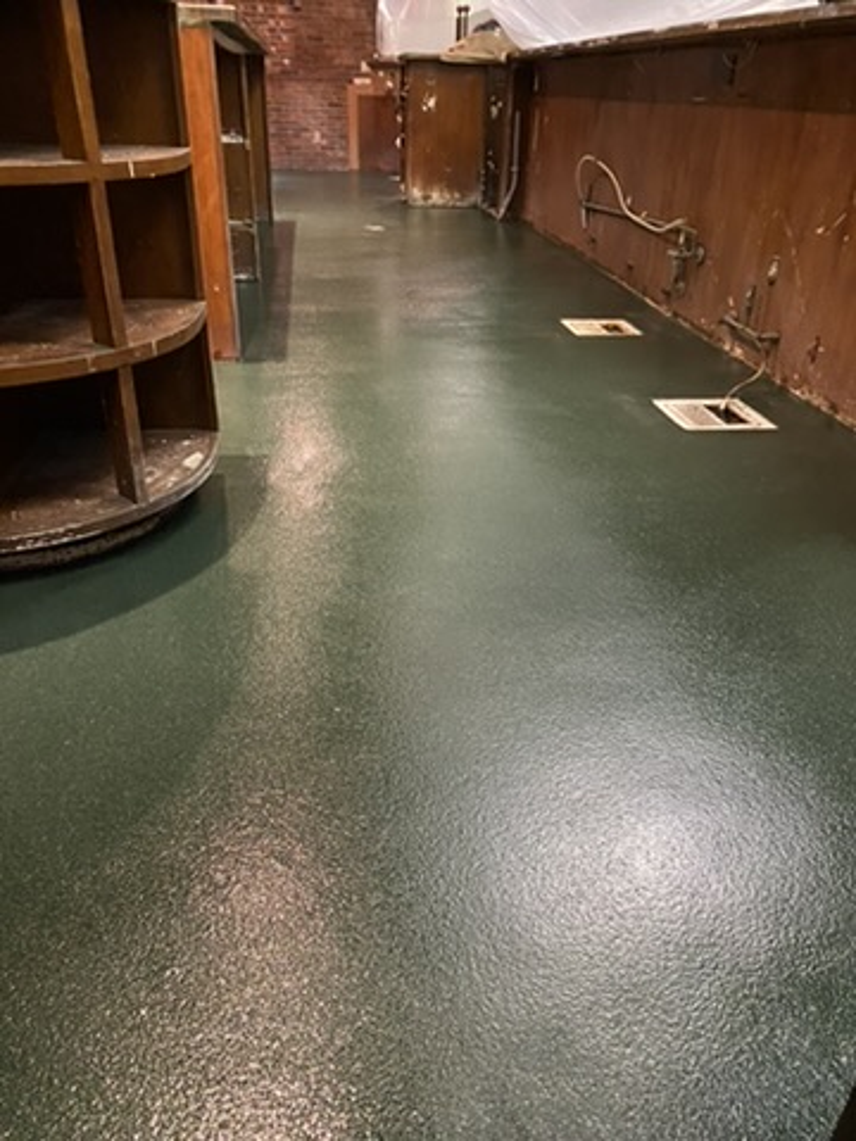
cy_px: 570
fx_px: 857
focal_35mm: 26
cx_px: 428
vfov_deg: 67.3
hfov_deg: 53.1
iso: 640
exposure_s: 1/30
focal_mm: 4.25
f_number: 1.8
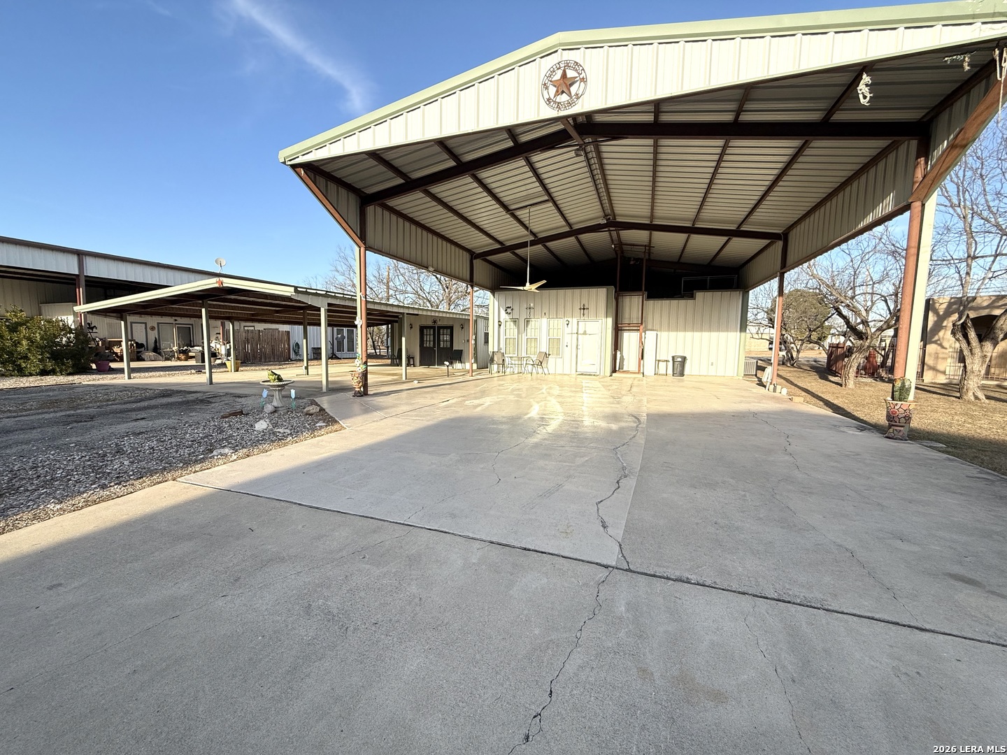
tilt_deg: -5.0
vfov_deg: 85.7
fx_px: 407
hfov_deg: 102.1
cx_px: 504
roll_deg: -0.4
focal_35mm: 14
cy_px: 378
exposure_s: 1/1033
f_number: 2.2
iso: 50
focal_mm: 2.22
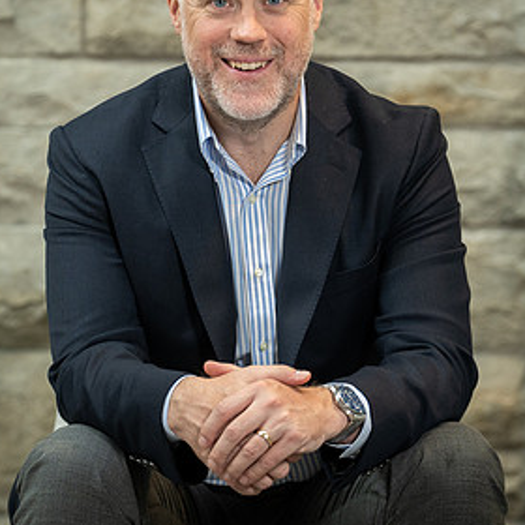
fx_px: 4513
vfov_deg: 6.7
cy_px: 163
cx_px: 175
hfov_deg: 6.7
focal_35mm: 263
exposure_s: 1/160
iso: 1000
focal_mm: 125
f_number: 3.2
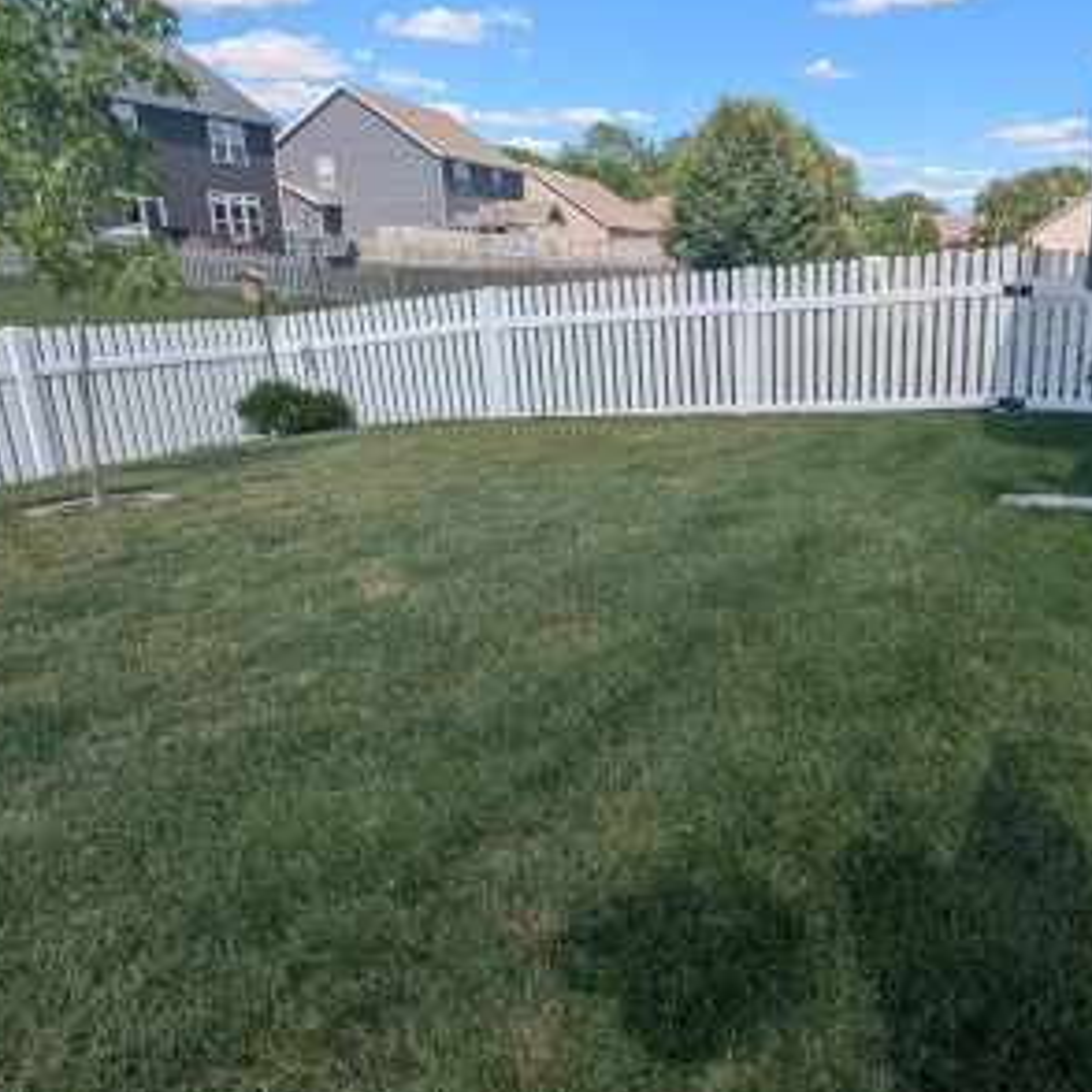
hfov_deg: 57.8
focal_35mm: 26
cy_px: 591
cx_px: 821
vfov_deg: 60.9
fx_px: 928
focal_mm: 1.95
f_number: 2.2
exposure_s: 1/1261
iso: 47
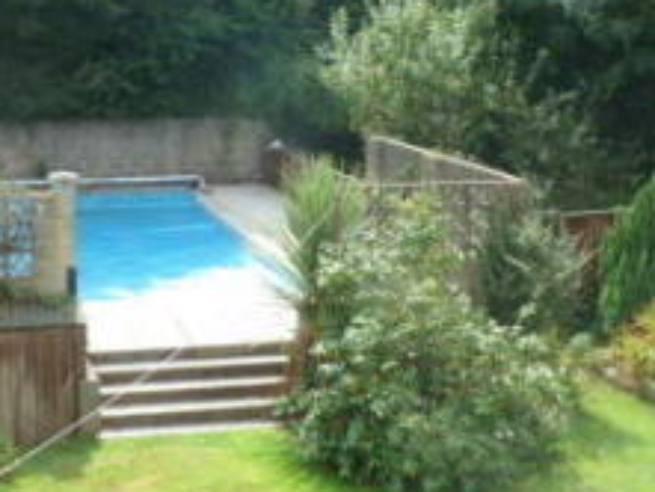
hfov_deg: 29.2
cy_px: 162
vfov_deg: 22.2
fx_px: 1250
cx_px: 239
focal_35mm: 66
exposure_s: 1/250
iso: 80
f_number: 4
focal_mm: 4.1
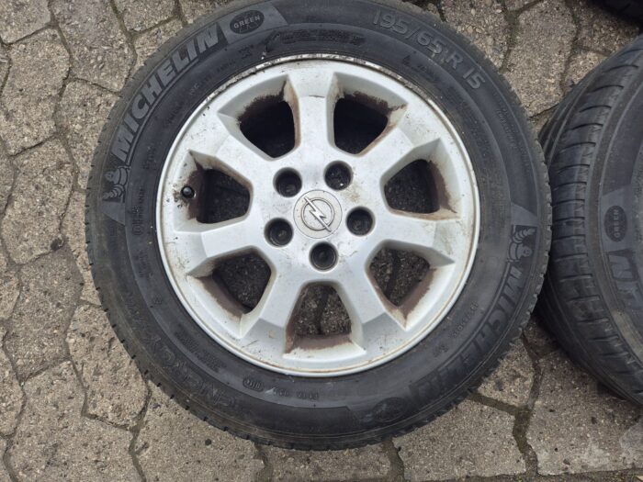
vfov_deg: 58.9
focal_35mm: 23
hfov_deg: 73.9
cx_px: 322
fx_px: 427
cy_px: 241
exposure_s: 1/456
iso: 25
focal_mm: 5.4
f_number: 1.8
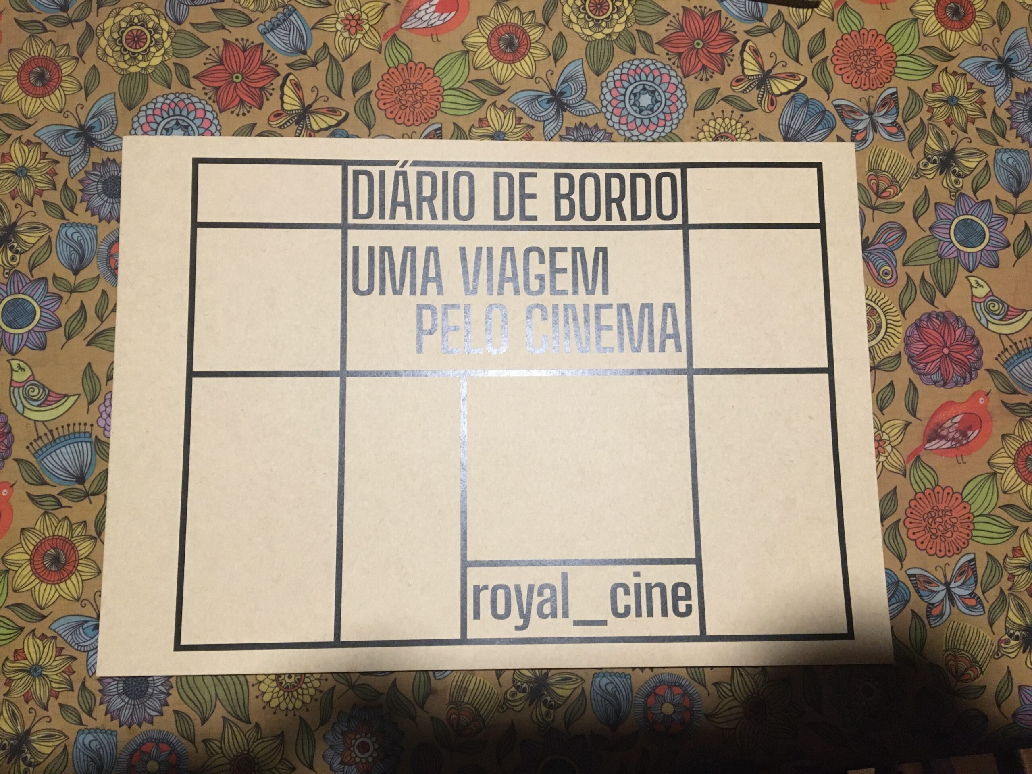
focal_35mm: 29
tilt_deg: -82.9
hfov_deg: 61.7
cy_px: 387
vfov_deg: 48.2
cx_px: 516
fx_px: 865
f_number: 2.2
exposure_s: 1/20
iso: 200
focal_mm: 4.15
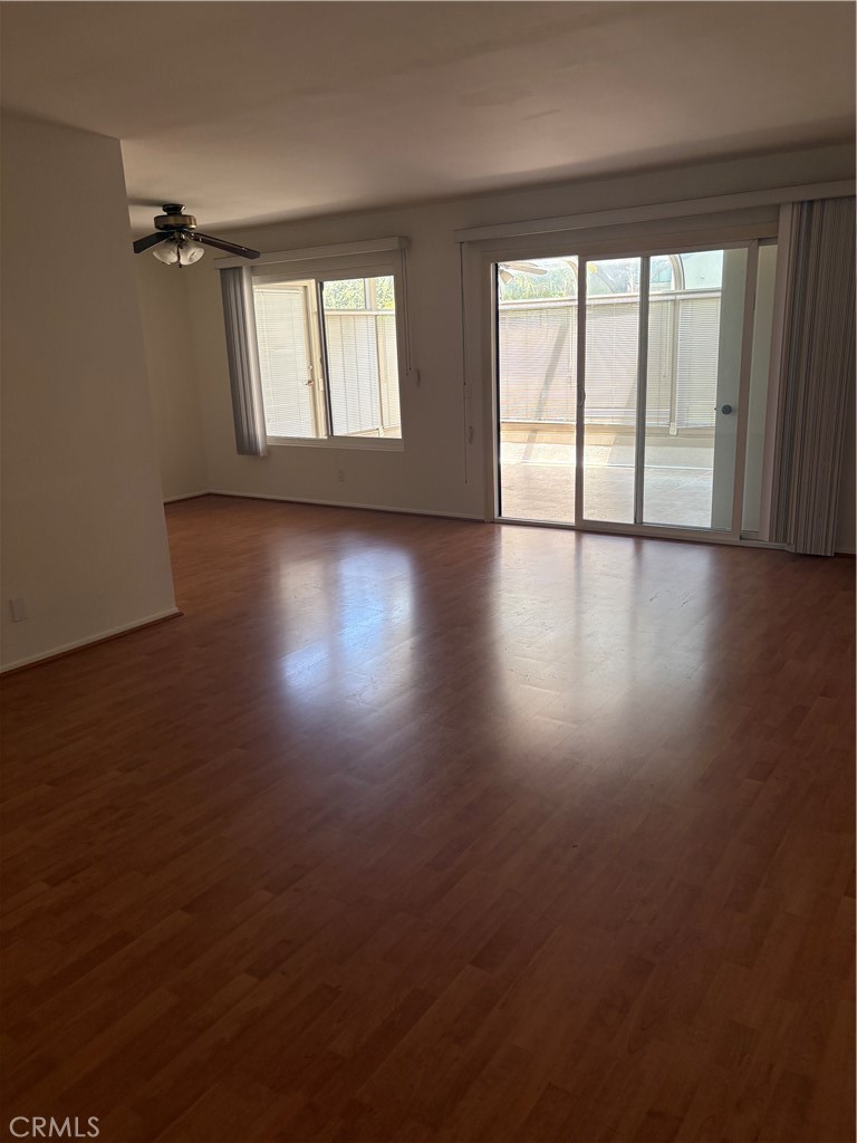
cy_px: 572
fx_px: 858
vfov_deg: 67.3
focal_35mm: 26
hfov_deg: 53.1
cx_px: 428
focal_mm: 5.96
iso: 100
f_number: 1.6
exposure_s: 1/184
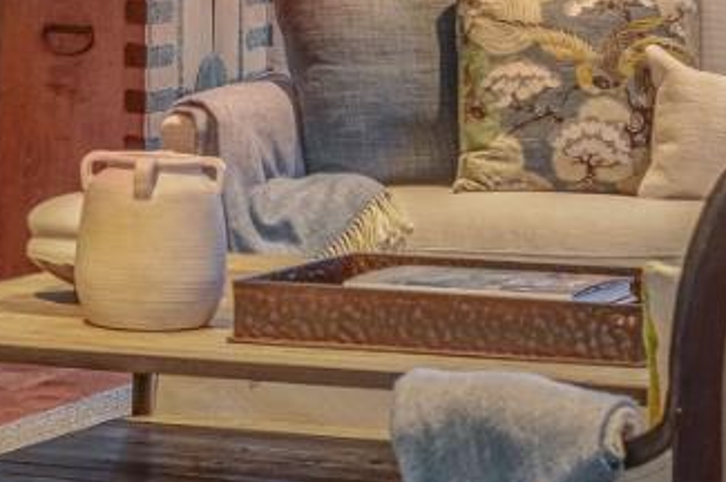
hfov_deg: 9.4
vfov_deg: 6.2
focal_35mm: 219
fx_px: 4409
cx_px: 266
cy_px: -262
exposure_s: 1/320
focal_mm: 47.4
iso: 400
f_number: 7.1
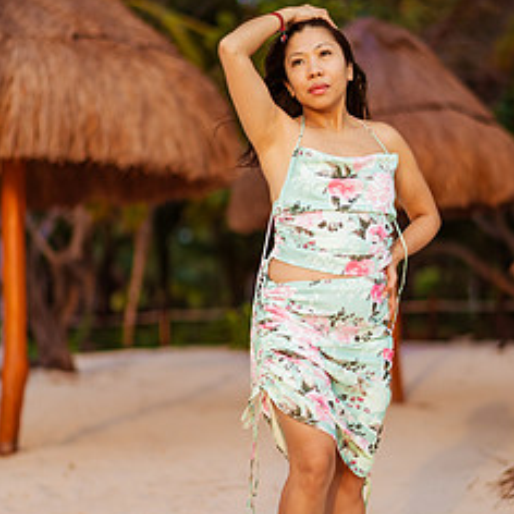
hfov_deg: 18.5
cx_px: 318
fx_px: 1579
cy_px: 253
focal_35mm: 94
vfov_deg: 18.5
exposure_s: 1/8000
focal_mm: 58
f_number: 1.4
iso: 640
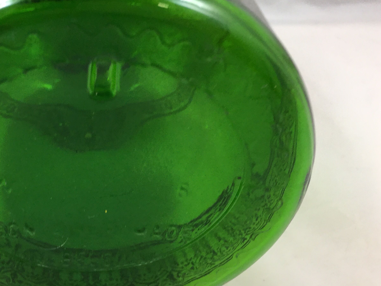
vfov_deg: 29.7
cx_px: 86
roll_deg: -1.4
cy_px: 141
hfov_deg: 37.7
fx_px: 539
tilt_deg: -34.5
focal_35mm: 49
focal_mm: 4.15
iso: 64
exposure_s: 1/33
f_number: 2.2
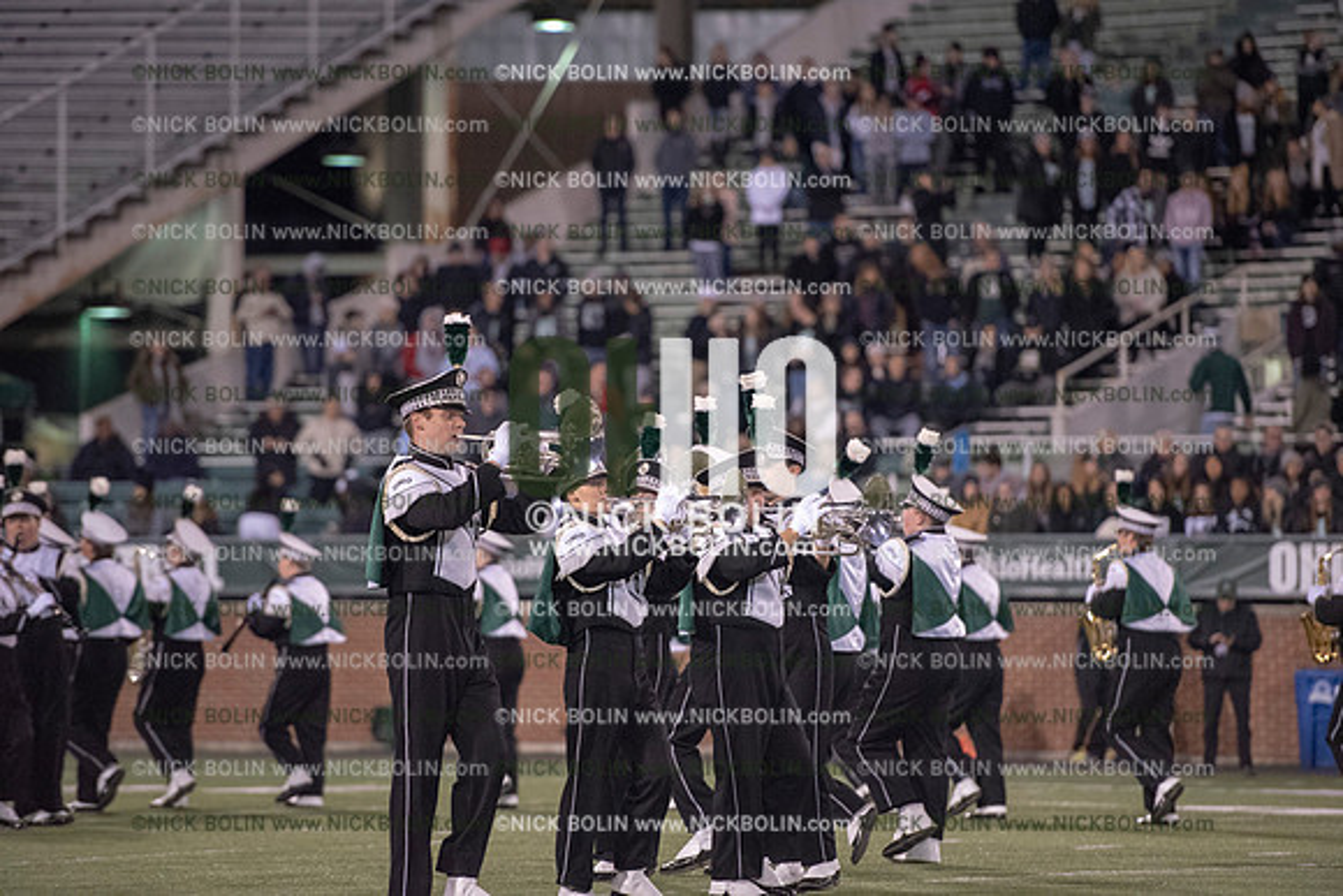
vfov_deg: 6.9
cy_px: 448
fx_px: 7463
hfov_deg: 10.3
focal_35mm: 200
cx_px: 672
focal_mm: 200
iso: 5000
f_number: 3.2
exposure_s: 1/1250
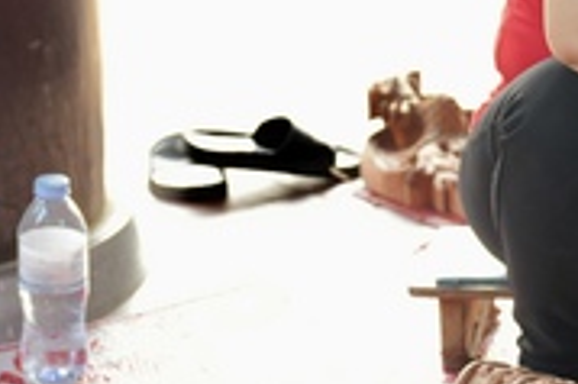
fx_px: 1893
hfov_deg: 16.7
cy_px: 150
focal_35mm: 118
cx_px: 668
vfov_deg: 11.6
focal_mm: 33
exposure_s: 1/125
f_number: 2.8
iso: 1600
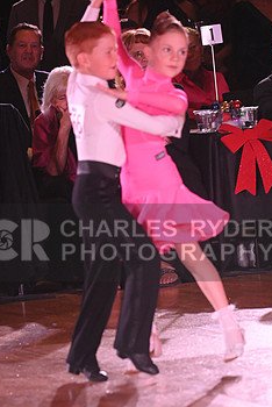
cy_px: 243
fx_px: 3744
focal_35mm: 331
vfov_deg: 6.2
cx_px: 132
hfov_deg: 4.2
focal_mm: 200
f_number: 4.5
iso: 4000
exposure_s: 1/400
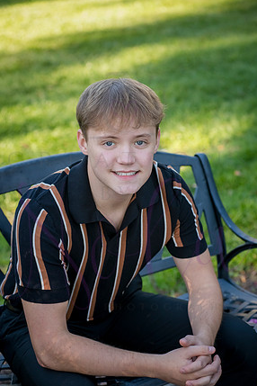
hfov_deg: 16.3
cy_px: 192
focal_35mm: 84
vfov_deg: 24.2
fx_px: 899
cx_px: 128
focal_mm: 80
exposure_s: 1/320
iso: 800
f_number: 5
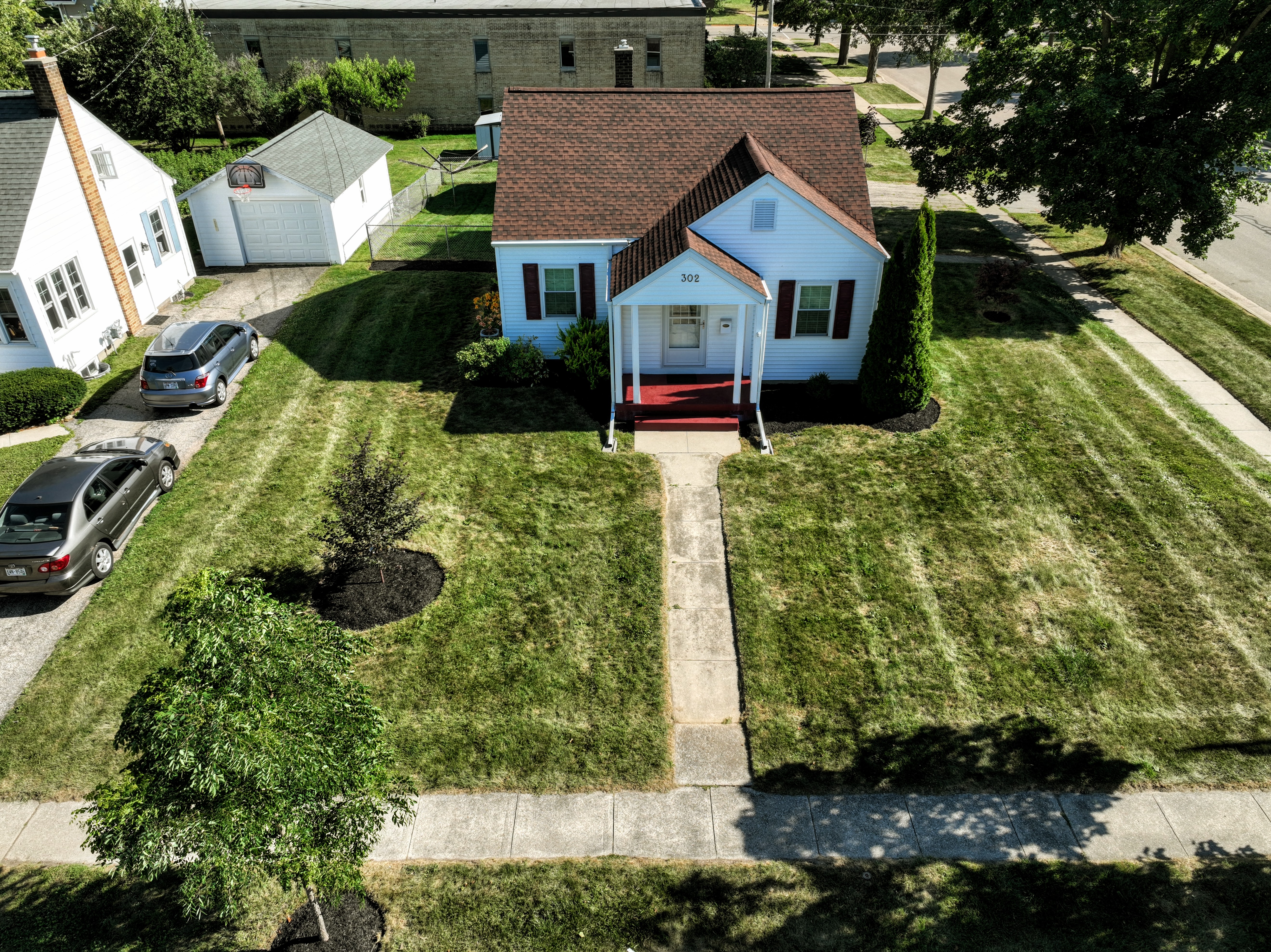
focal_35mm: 24
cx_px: 636
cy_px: 476
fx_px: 881
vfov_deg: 56.8
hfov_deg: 71.6
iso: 320
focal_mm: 12.29
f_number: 2.8
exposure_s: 1/2500
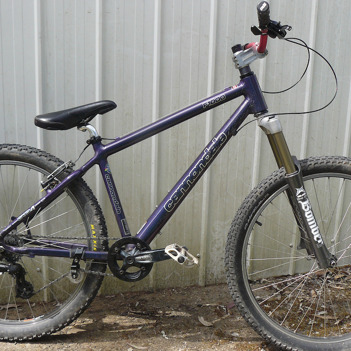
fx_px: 493
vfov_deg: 39.2
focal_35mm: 43
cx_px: 172
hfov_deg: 39.2
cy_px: 174
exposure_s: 1/160
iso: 100
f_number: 4
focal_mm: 6
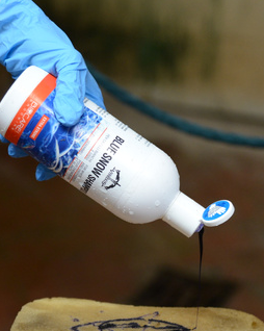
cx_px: 117
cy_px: 189
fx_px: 1300
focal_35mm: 133
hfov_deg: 11.6
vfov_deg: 14.5
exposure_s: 1/400
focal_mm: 75
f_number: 4
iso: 2000
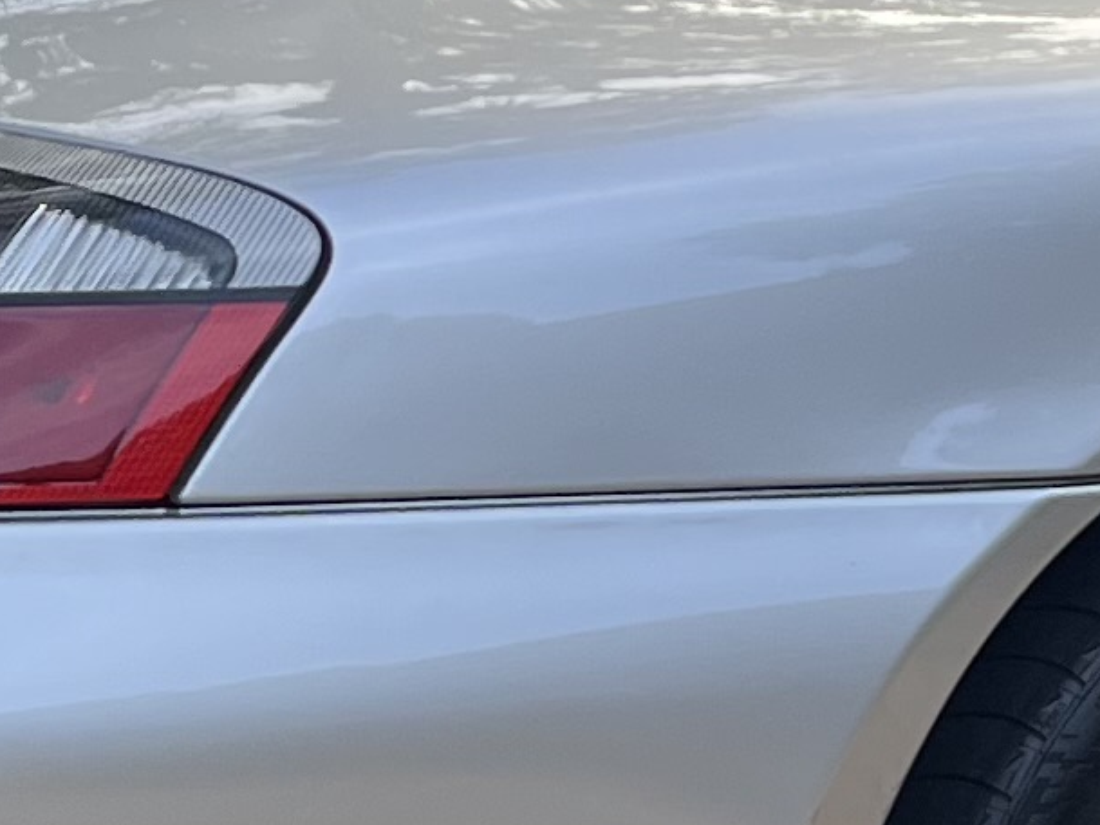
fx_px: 5467
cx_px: 1087
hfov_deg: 11.4
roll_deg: -1.2
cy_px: 455
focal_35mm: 172
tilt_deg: -5.5
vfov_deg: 8.6
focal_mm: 5.1
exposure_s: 1/389
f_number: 1.6
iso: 50
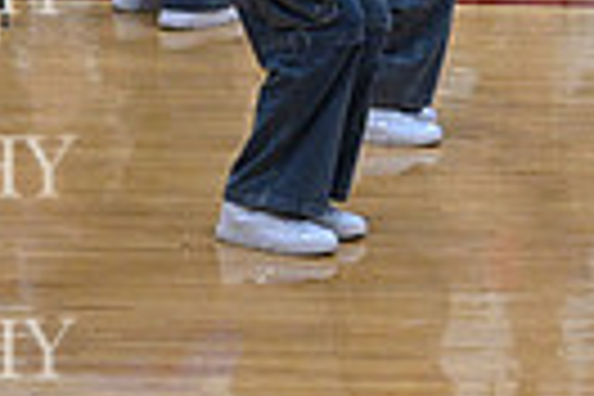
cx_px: -576
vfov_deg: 2.3
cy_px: -106
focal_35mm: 593
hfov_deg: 3.5
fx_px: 9784
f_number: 4
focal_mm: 135
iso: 4000
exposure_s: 1/400
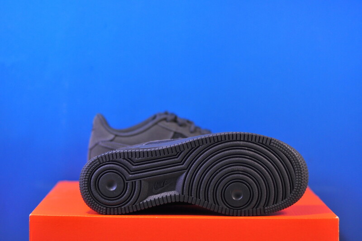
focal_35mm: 75
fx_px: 753
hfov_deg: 27.0
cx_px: 181
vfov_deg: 18.1
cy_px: 120
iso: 250
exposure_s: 1/320
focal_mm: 50
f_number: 2
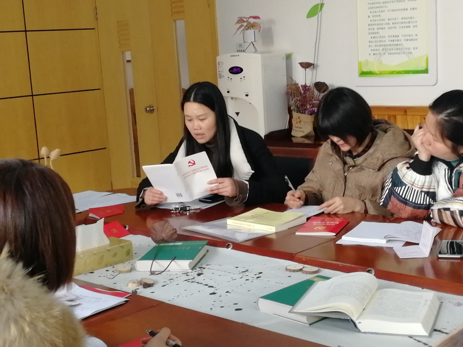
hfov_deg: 34.3
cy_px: 174
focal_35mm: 56
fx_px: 749
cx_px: 232
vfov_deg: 26.1
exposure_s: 1/50
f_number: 2.2
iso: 160
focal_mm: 3.95
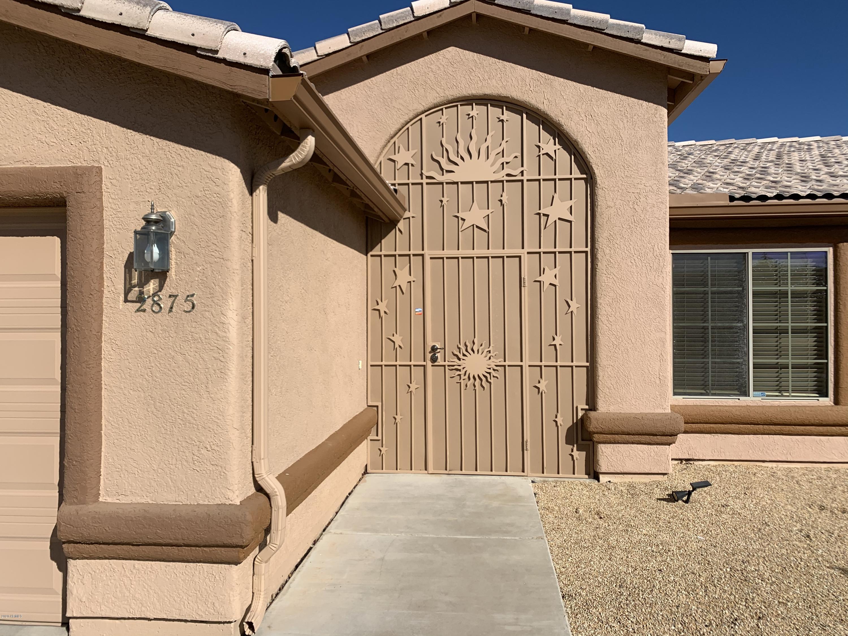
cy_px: 318
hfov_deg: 67.3
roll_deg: +0.7
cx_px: 424
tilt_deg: +0.3
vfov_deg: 53.1
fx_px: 637
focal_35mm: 26
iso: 25
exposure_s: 1/4098
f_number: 1.8
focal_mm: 4.25
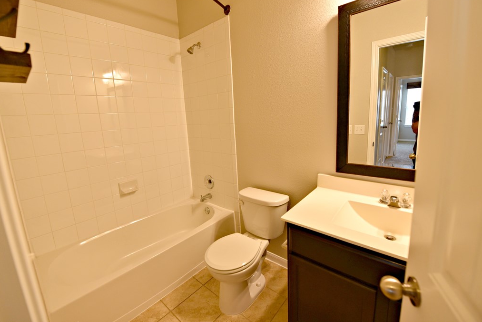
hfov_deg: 100.4
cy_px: 151
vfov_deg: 77.3
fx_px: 201
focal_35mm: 15
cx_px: 240
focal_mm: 14
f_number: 4
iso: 720
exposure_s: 1/60
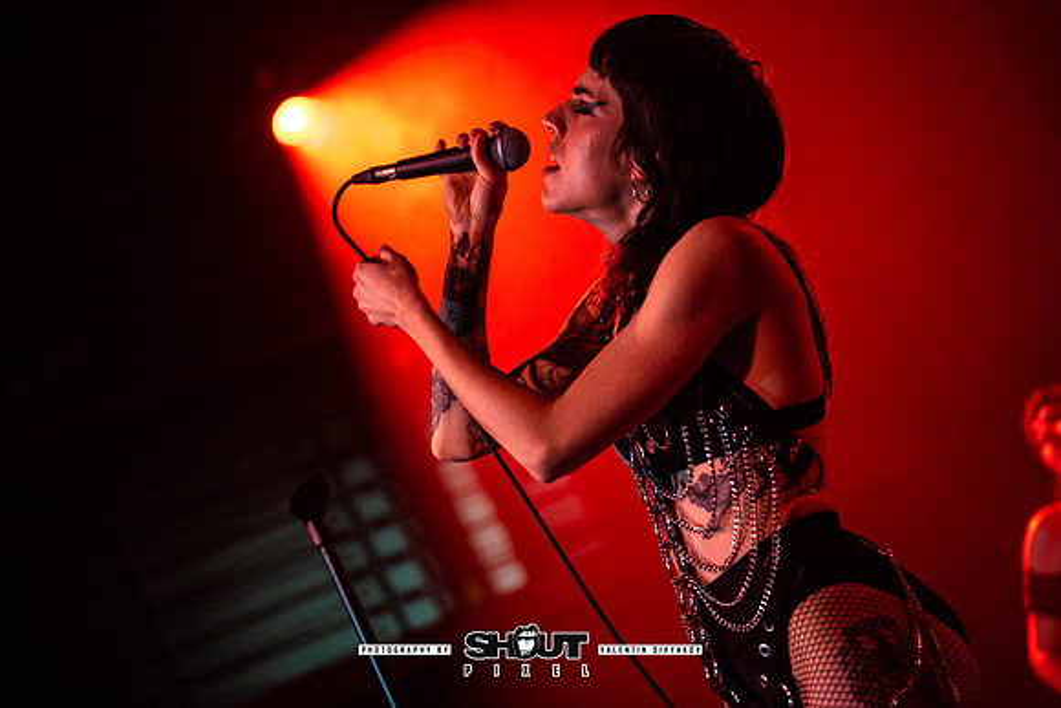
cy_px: 354
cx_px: 530
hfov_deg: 21.9
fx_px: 2741
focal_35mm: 93
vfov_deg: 14.7
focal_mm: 93
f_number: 2.8
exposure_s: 1/320
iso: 3200
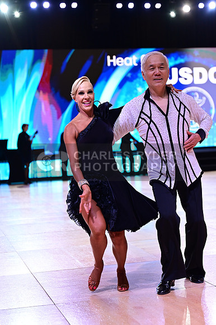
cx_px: 108
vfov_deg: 28.9
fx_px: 631
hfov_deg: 19.4
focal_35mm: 70
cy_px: 162
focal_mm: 70
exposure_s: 1/500
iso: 1600
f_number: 2.8
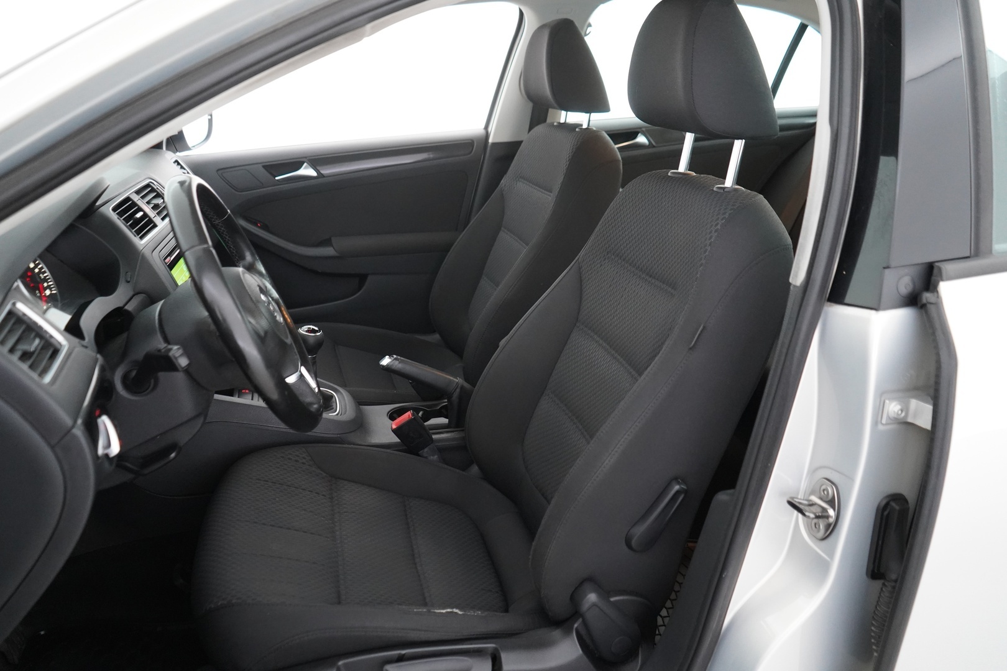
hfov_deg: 65.5
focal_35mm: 28
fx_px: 783
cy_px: 336
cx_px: 504
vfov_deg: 46.4
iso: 5000
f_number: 3.5
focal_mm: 28
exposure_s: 1/40
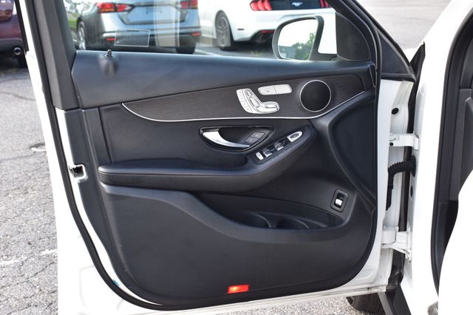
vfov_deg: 23.8
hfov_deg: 35.1
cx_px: 236
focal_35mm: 57
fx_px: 748
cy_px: 158
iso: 400
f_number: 9
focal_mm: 38
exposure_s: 1/100
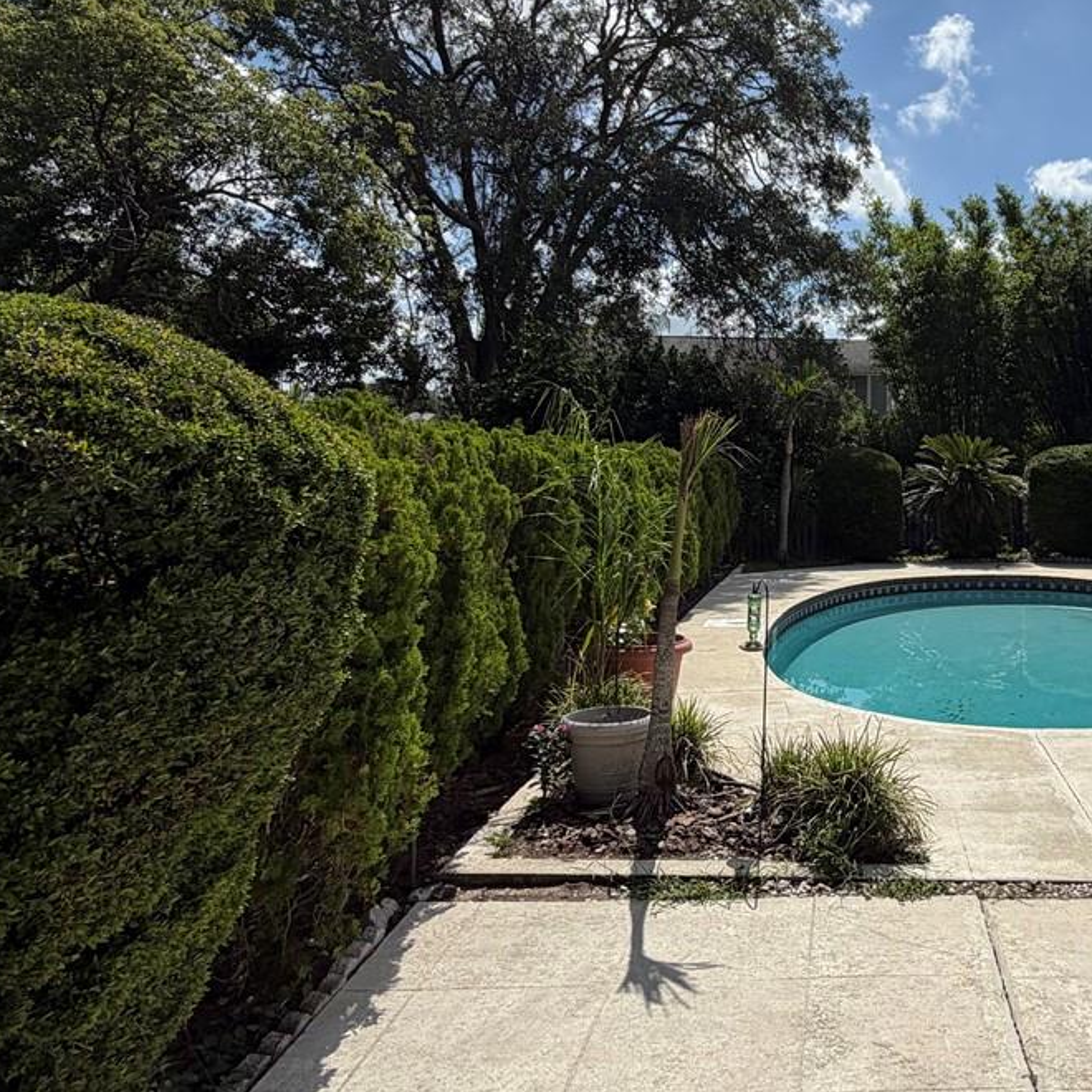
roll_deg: -0.9
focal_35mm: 30
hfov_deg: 50.0
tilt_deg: +3.4
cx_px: 908
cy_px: 394
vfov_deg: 53.3
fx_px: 1071
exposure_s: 1/1795
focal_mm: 2.22
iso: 20
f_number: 2.2
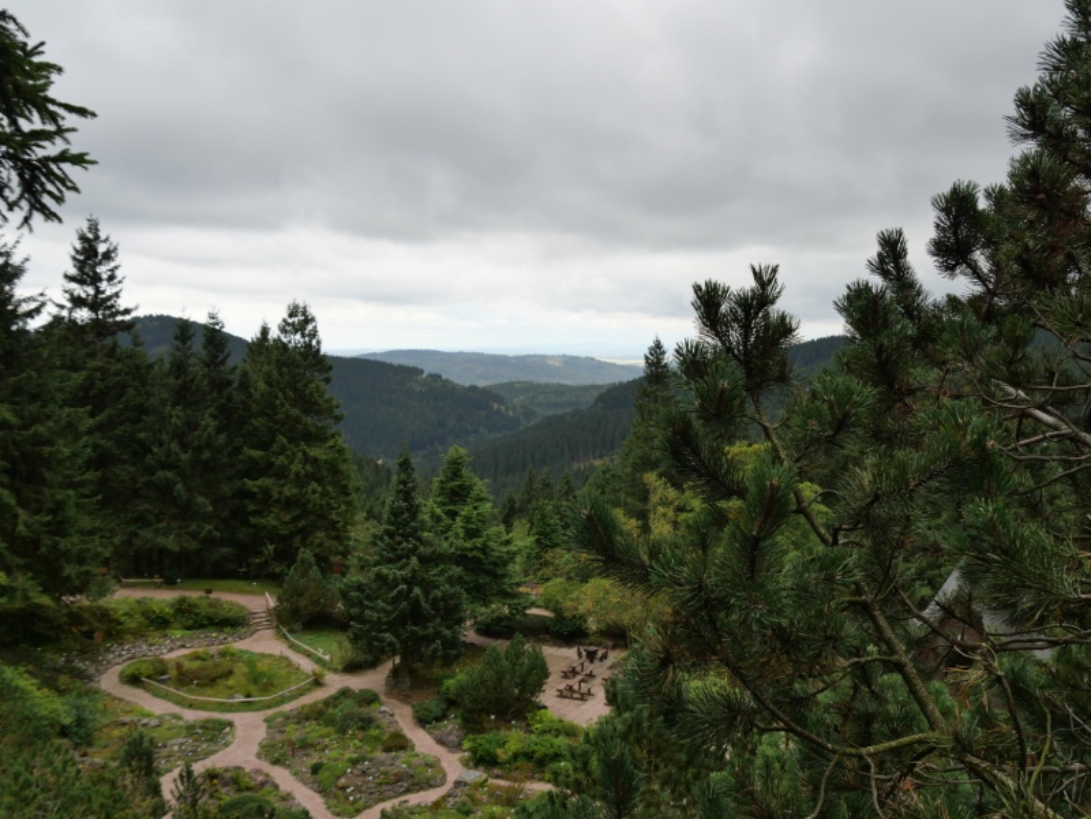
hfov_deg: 60.0
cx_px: 546
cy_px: 410
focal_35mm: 30
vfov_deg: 46.8
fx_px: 946
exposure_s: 1/200
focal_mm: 15
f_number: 5.6
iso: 200
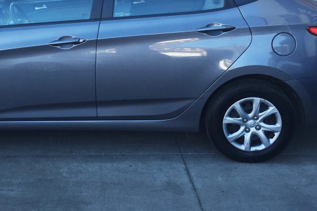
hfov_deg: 34.5
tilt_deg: -14.0
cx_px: 89
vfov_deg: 23.6
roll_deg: -1.0
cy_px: 63
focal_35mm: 57
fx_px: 502
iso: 32
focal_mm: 4.15
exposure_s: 1/295
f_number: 2.2
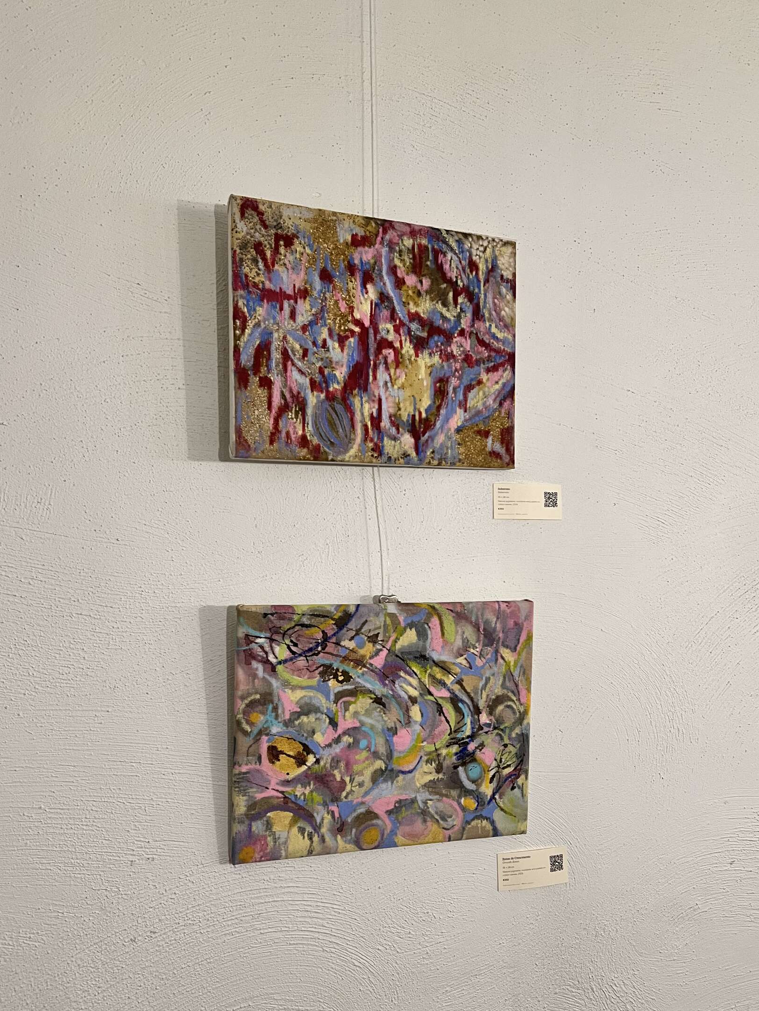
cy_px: 556
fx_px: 848
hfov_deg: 48.2
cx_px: 384
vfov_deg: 61.5
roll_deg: +1.2
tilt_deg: +3.9
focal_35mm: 29
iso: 100
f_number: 1.5
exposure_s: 1/50
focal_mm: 5.7
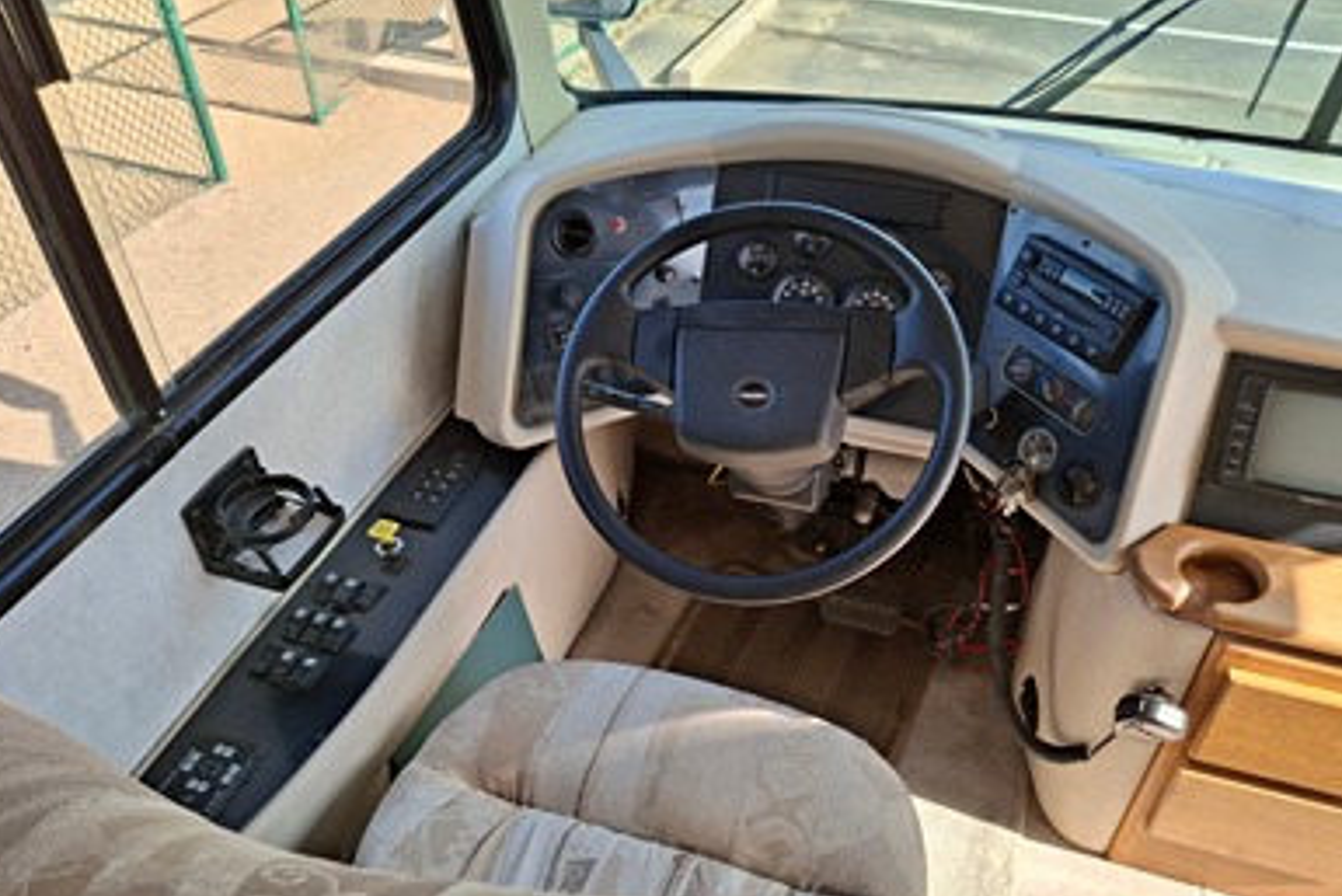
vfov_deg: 47.9
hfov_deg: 67.4
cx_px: 673
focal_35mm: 27
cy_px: 485
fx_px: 1007
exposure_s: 1/604
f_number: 1.8
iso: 32
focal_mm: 4.69
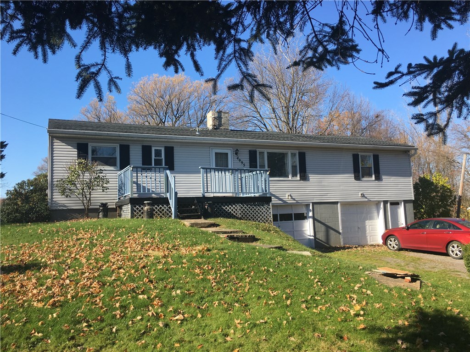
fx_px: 394
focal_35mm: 29
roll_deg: +3.1
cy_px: 176
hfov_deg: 61.7
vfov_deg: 48.2
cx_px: 235
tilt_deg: +5.7
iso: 25
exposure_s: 1/864
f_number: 2.2
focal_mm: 4.15
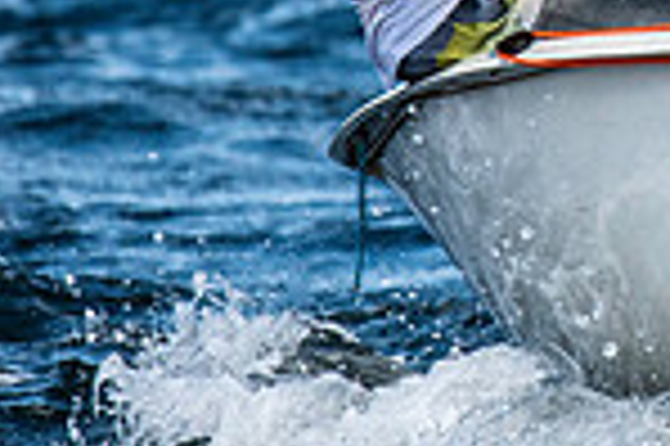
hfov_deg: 1.2
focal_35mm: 1753
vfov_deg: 0.8
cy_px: -304
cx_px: 1291
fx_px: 32589
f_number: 5
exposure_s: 1/4000
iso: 500
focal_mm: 300
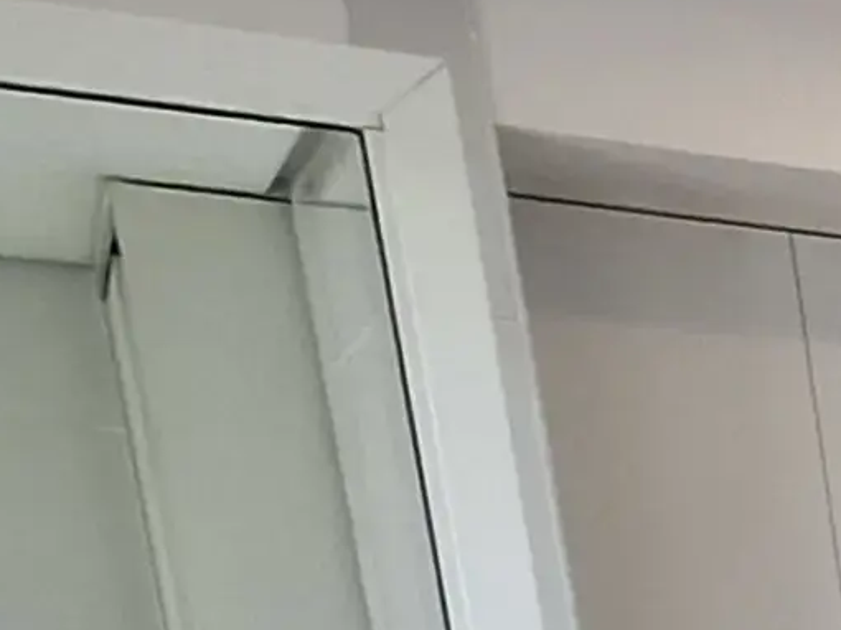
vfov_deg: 12.4
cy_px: 1341
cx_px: 2751
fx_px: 2477
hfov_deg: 10.4
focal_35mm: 102
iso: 50
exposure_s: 1/60
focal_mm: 1.74
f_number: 2.2
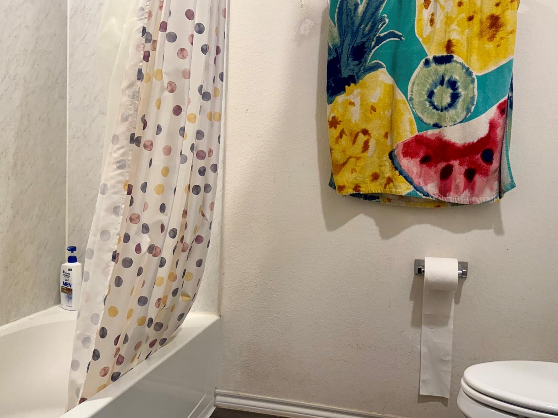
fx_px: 516
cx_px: 278
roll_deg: -1.8
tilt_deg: -4.3
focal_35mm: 32
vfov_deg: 44.2
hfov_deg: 56.8
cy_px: 210
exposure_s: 1/120
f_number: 1.78
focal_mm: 6.76
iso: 200
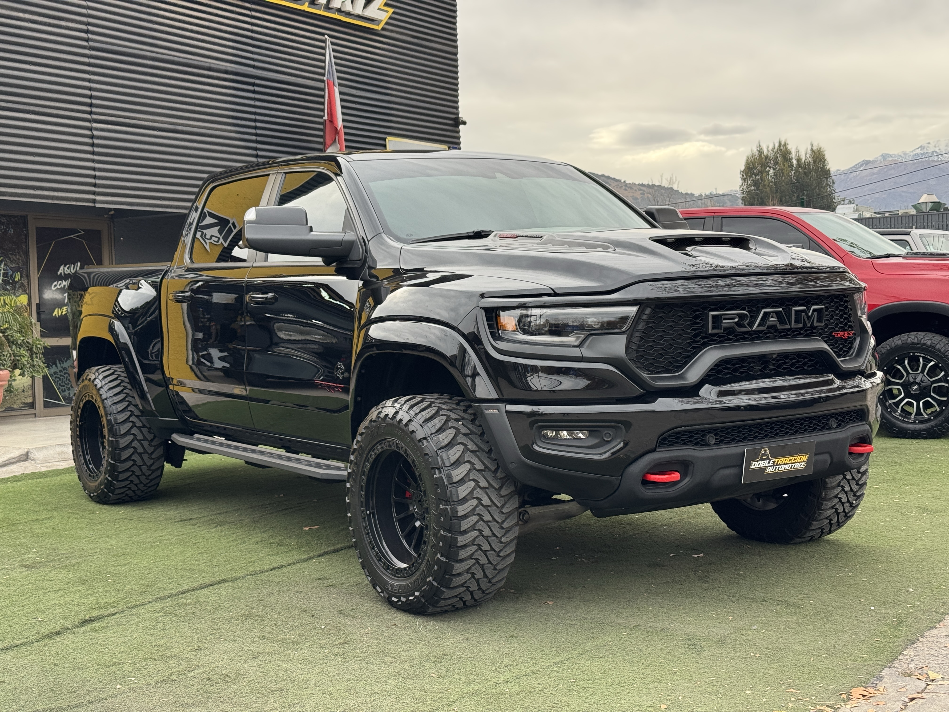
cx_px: 474
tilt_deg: -1.5
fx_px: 1316
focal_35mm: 48
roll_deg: +1.9
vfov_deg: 30.3
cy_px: 356
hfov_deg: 39.7
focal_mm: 6.76
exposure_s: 1/715
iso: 64
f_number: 1.78
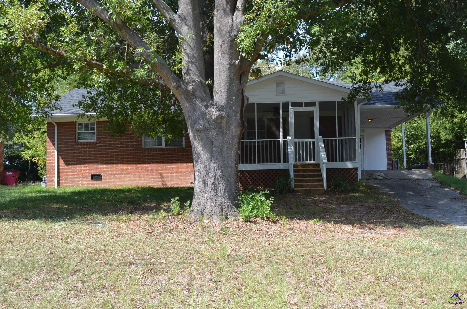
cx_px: 234
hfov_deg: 49.6
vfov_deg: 34.1
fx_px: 505
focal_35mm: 39
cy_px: 154
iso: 200
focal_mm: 26
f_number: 7.1
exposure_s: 1/200
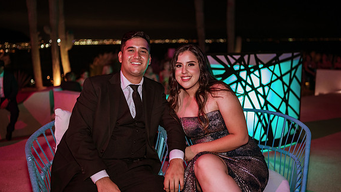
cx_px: 169
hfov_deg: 54.0
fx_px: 335
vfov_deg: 32.0
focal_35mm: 37
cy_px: 88
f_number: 1.8
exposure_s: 1/80
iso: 1600
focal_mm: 35
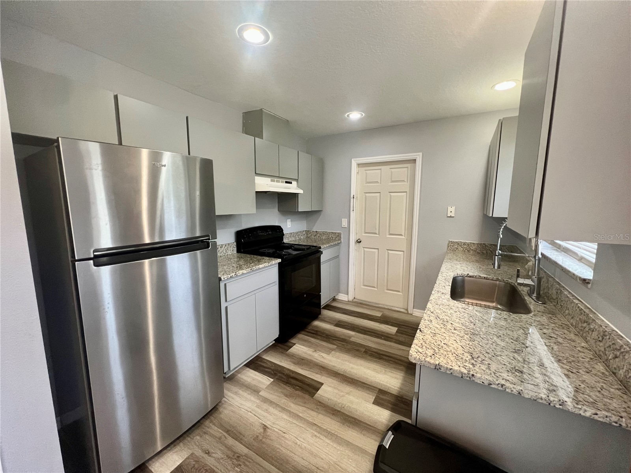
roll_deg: -0.7
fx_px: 237
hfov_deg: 106.2
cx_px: 316
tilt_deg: -7.9
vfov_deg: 89.9
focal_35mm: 13
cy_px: 236
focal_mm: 1.57
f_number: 1.8
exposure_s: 1/60
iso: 320
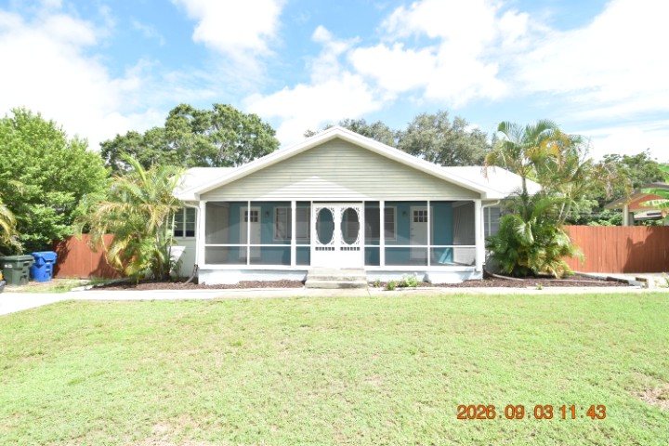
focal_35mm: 17
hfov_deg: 92.4
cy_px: 223
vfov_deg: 69.7
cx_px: 334
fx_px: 321
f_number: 8
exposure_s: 1/250
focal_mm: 11.5
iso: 200
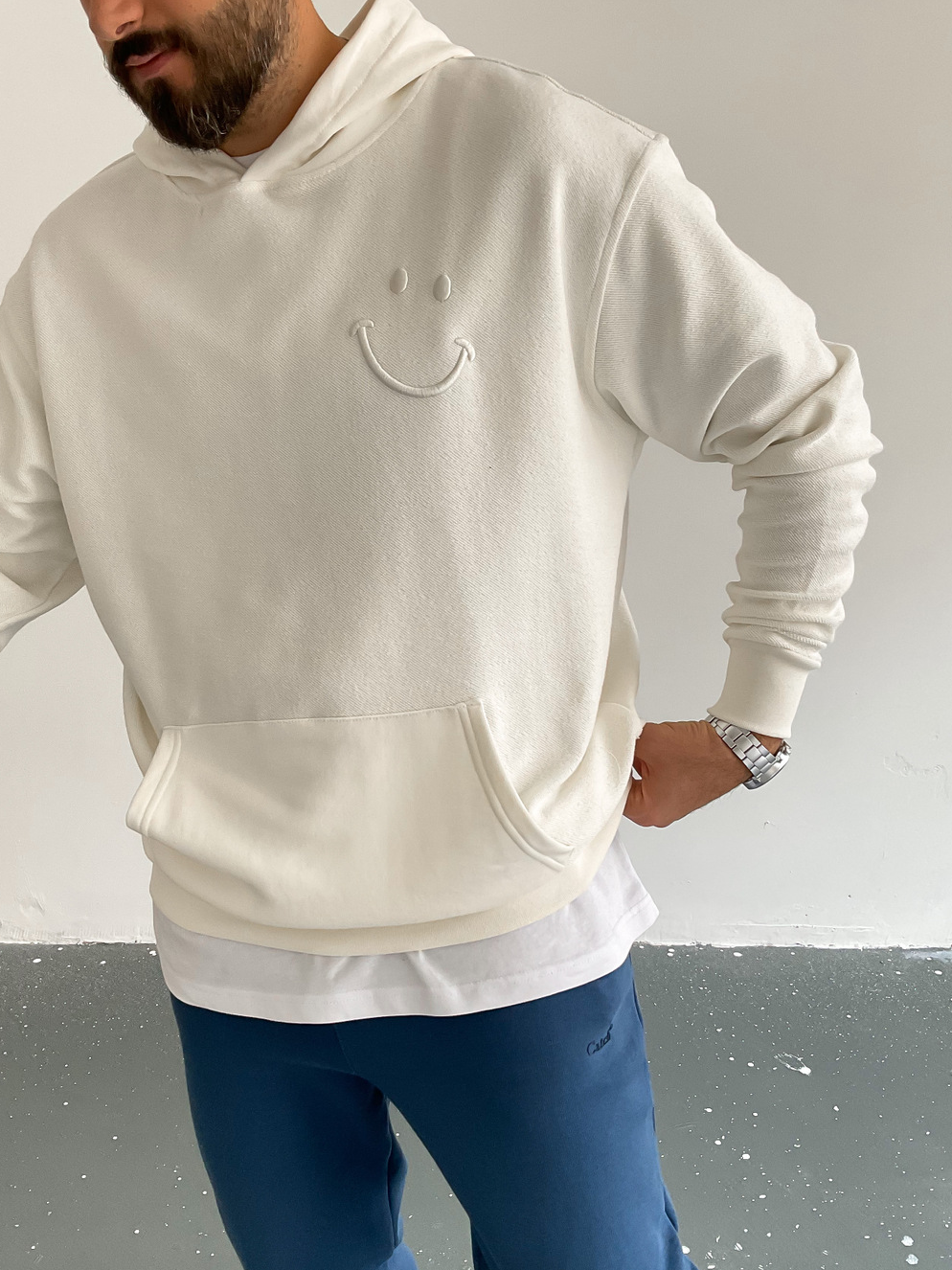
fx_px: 1284
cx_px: 422
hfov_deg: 40.6
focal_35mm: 35
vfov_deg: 52.6
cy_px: 648
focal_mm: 3
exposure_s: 1/120
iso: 64
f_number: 1.8
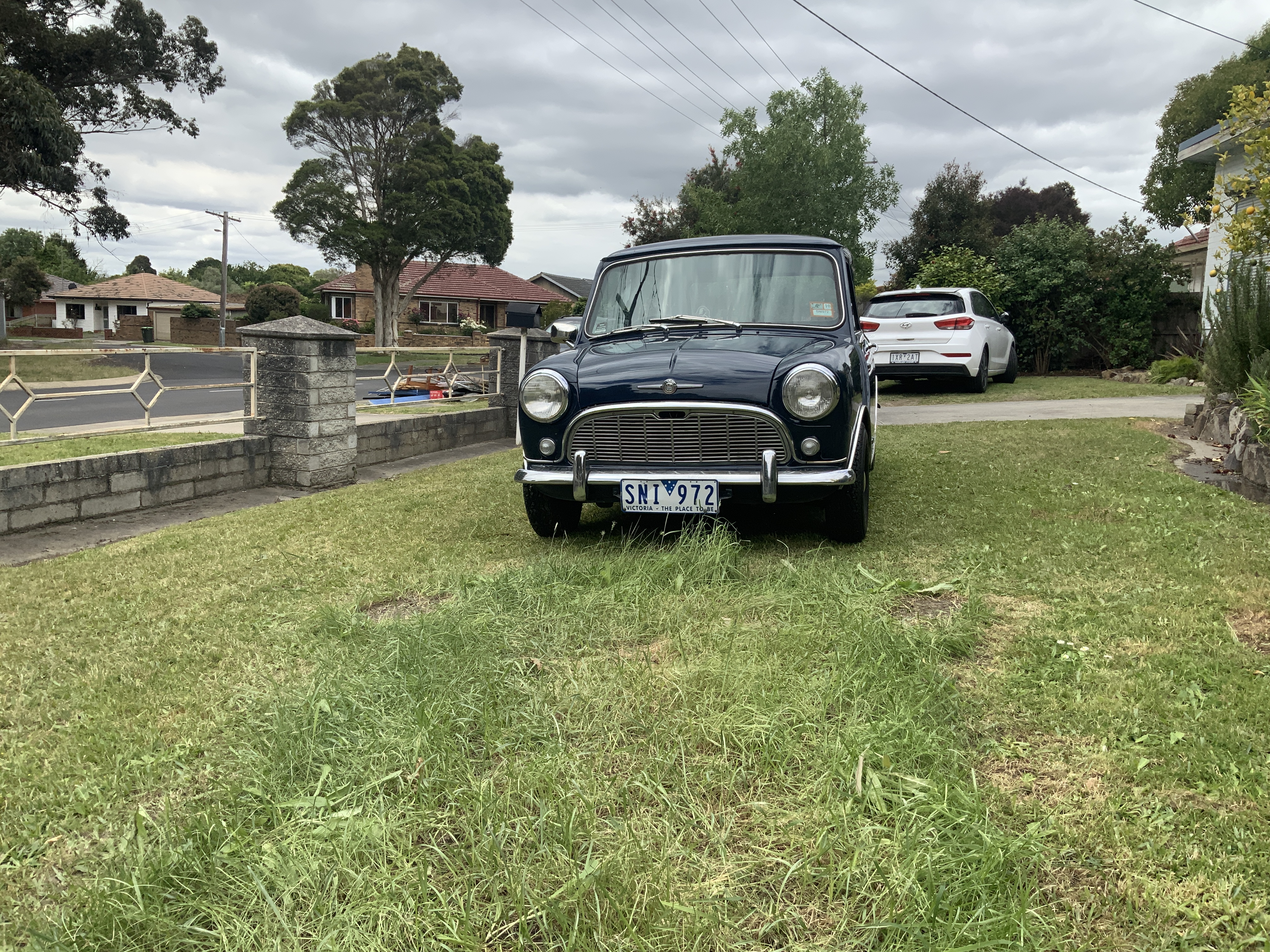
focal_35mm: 29
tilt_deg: -7.2
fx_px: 1064
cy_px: 476
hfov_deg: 61.7
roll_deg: -1.2
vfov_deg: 48.2
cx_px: 635
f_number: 1.8
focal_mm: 3
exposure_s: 1/1311
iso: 16
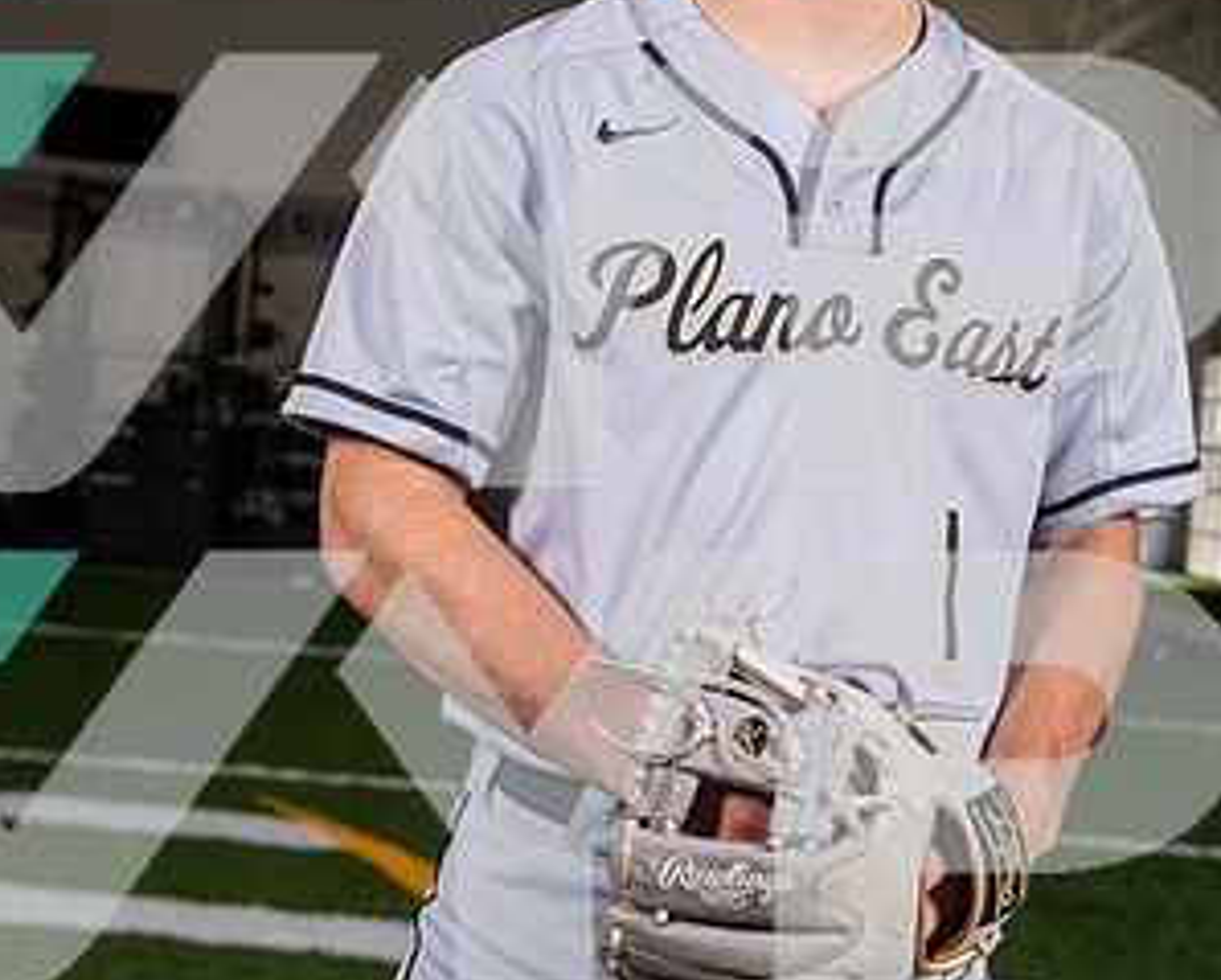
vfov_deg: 18.2
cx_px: 709
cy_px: 273
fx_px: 3038
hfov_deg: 22.7
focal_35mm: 84
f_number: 5.6
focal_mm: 46
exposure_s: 1/200
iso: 200
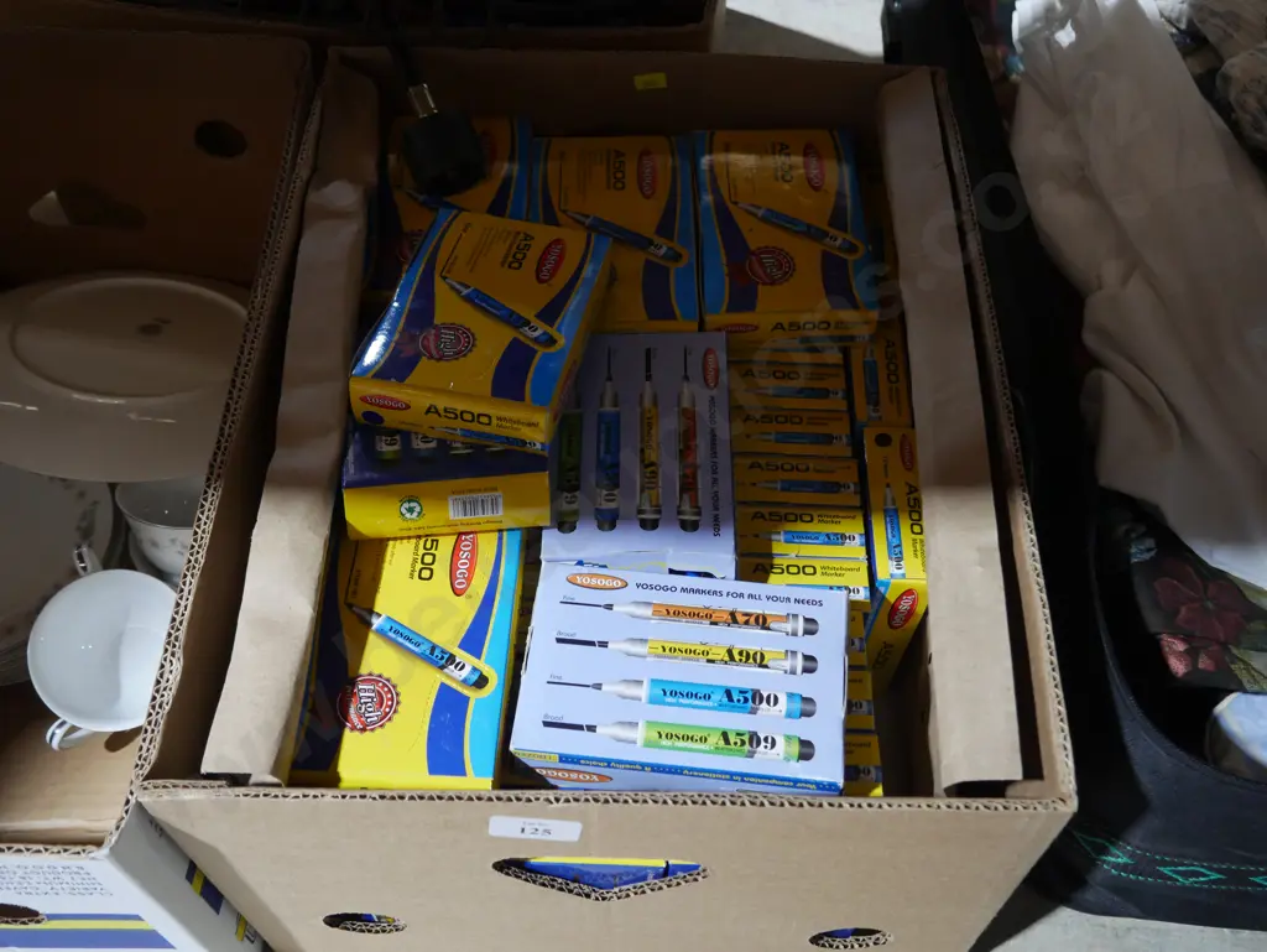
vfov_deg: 41.8
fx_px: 1245
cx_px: 634
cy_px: 476
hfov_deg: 53.9
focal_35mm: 34
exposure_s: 1/60
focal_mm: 17
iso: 1250
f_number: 4
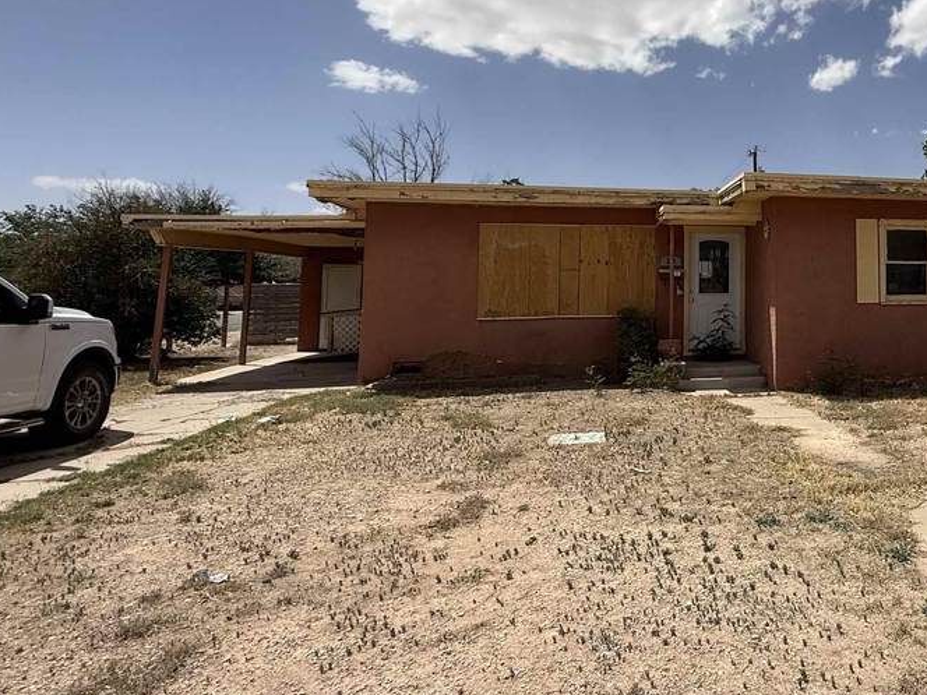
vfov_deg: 50.6
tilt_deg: +5.3
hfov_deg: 58.3
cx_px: 789
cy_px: 243
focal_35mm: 27
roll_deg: +0.5
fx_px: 723
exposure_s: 1/4149
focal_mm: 2.22
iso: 50
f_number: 2.2
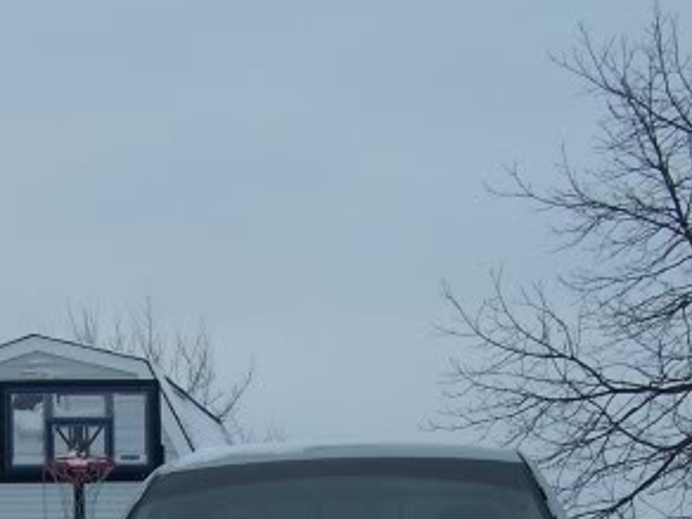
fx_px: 2079
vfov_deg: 13.6
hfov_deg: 18.5
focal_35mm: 104
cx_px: 19
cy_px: 704
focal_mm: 6.3
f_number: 4
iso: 80
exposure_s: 1/750
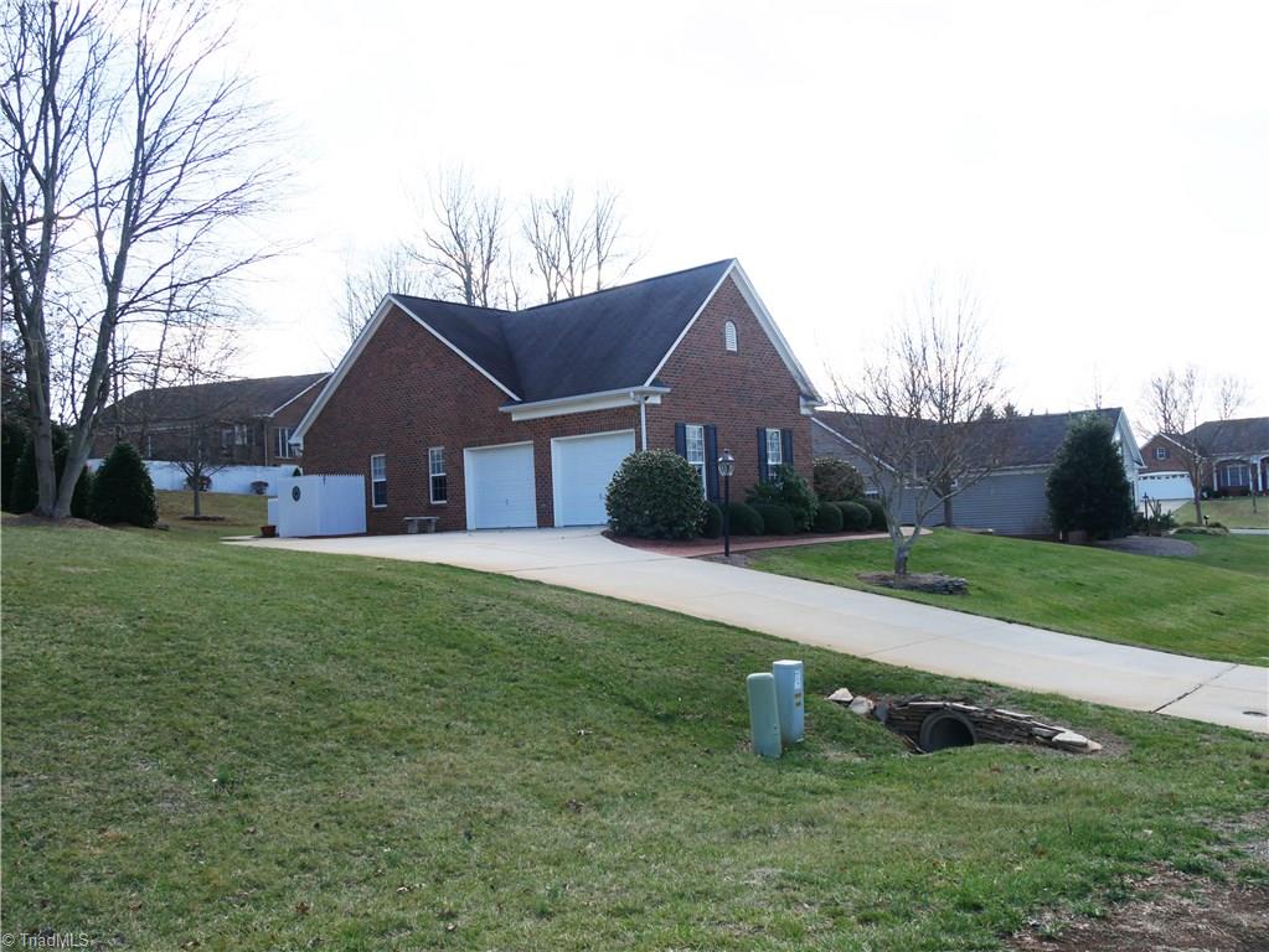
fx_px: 1027
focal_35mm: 28
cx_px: 634
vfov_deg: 49.8
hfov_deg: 63.4
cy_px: 476
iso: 200
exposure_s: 1/320
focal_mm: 14
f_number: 6.3
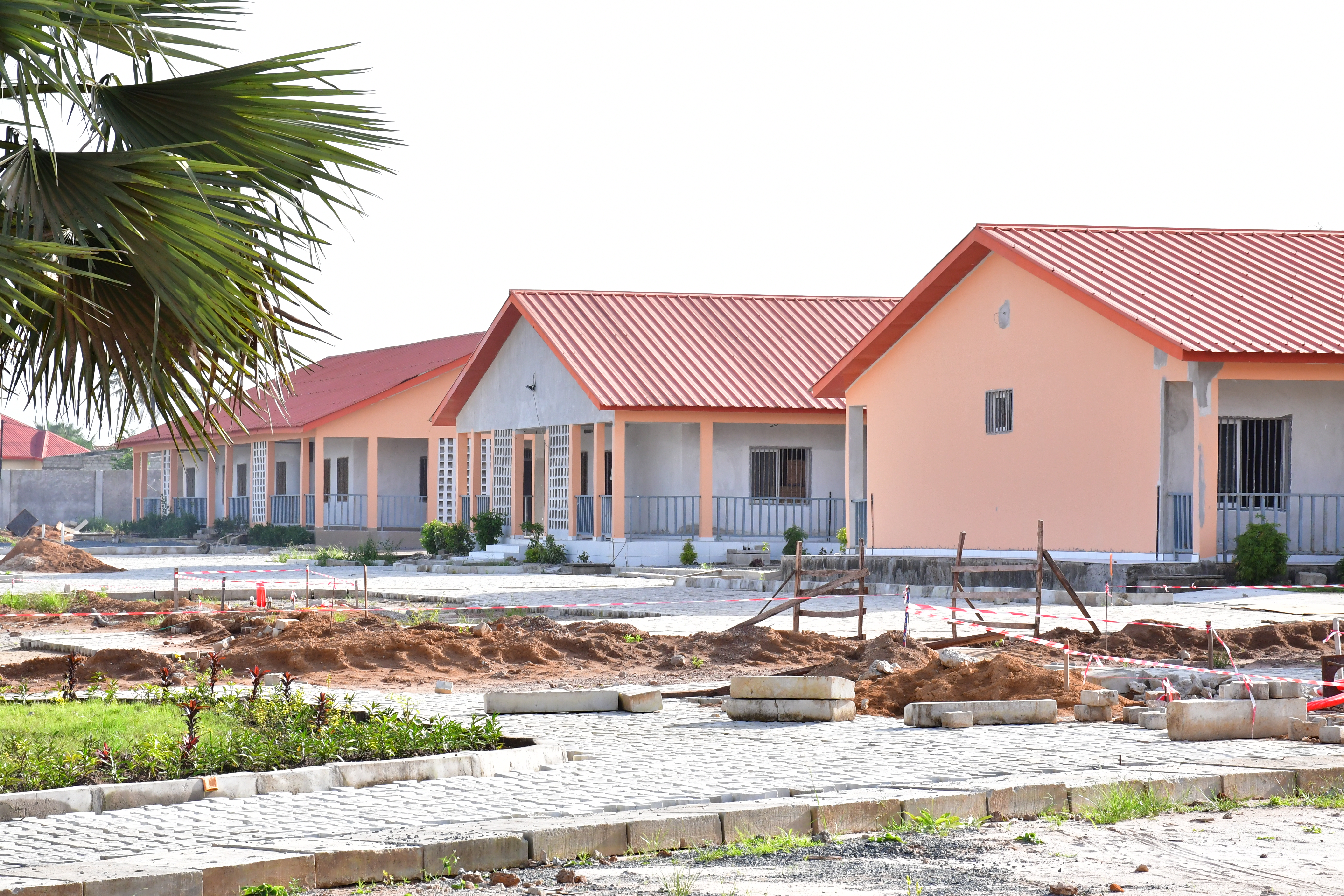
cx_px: 672
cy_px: 448
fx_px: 4181
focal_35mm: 112
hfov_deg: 18.3
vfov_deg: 12.2
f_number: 11
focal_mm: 75
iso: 1000
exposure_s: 1/400
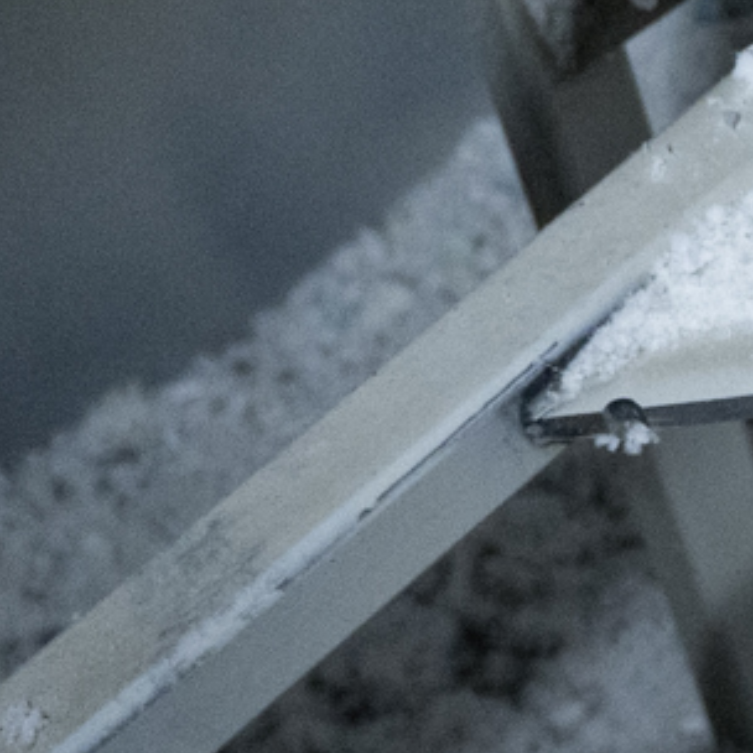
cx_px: 1995
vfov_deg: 8.4
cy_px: 90
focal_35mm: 208
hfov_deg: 7.7
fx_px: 5108
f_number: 2.8
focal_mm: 37.1
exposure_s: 1/100
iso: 2500
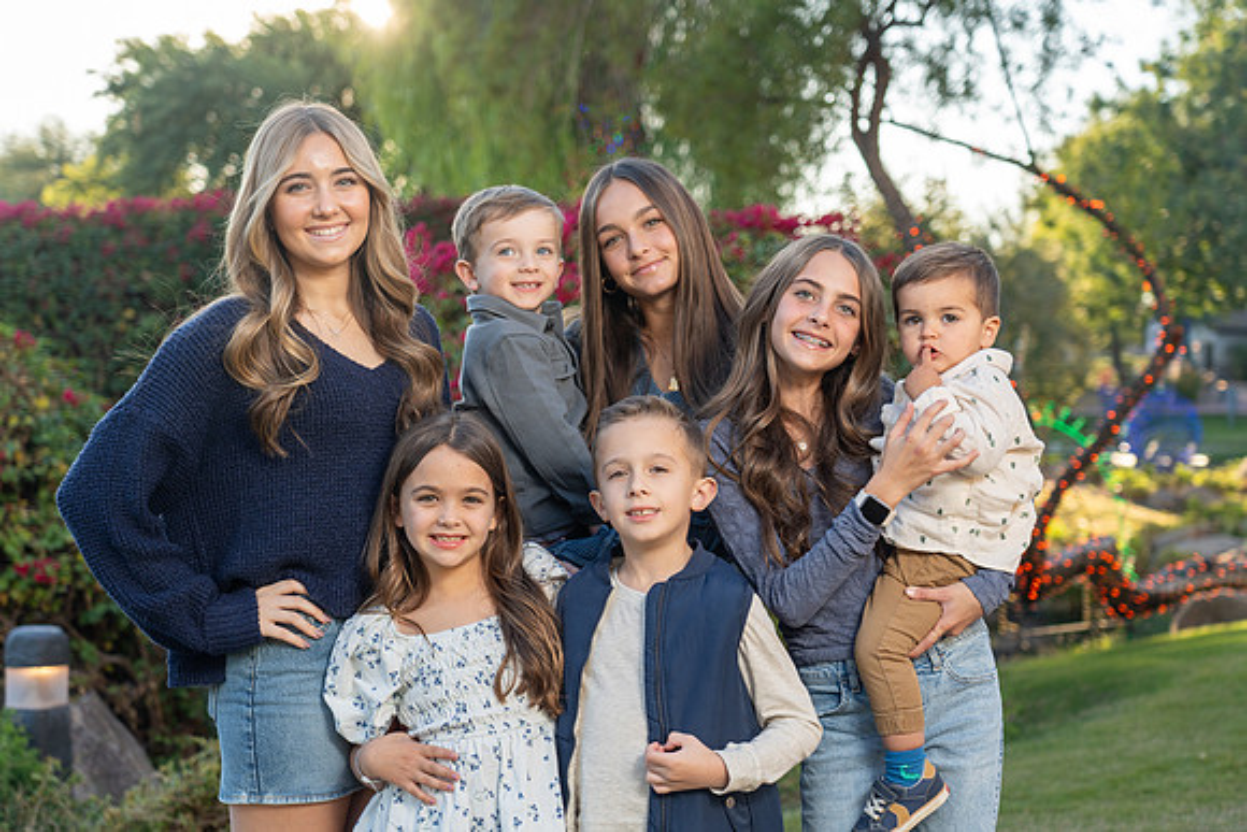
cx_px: 624
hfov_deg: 33.4
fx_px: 2079
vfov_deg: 22.6
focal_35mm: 60
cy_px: 416
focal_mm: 60
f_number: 4
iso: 160
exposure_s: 1/200
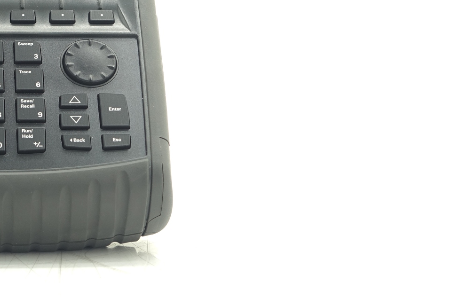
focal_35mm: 86
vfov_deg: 15.6
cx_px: 7
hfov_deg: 22.8
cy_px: 10
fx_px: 1097
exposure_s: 1/6
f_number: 3.2
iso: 80
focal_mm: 15.1
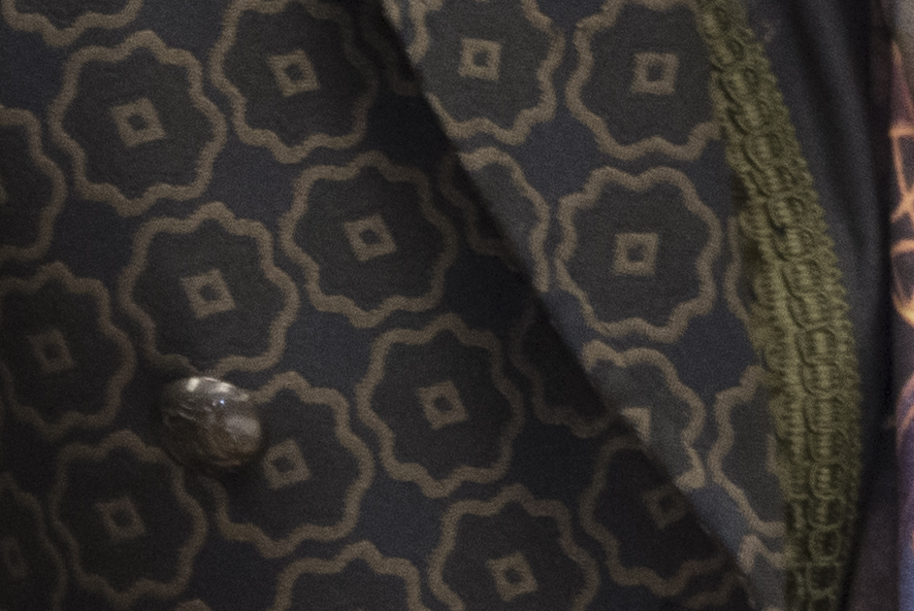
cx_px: 713
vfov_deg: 1.8
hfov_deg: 2.7
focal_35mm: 766
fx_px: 19456
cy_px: -1221
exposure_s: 1/60
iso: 1600
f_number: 4
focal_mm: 120
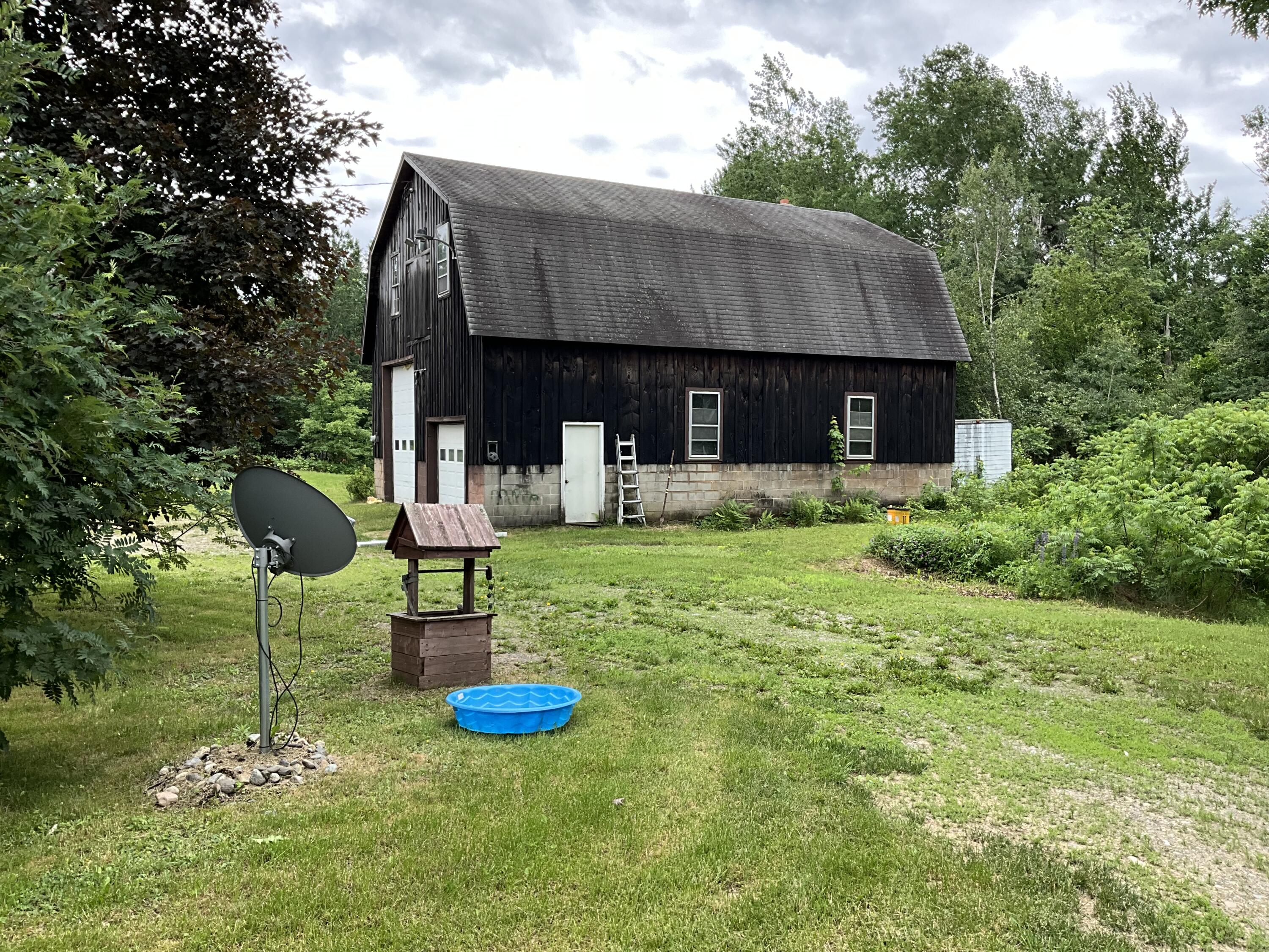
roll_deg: +0.4
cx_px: 634
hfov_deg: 61.7
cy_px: 476
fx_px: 1063
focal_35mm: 29
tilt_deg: -2.3
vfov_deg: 48.2
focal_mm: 3
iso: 25
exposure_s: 1/329
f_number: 1.8
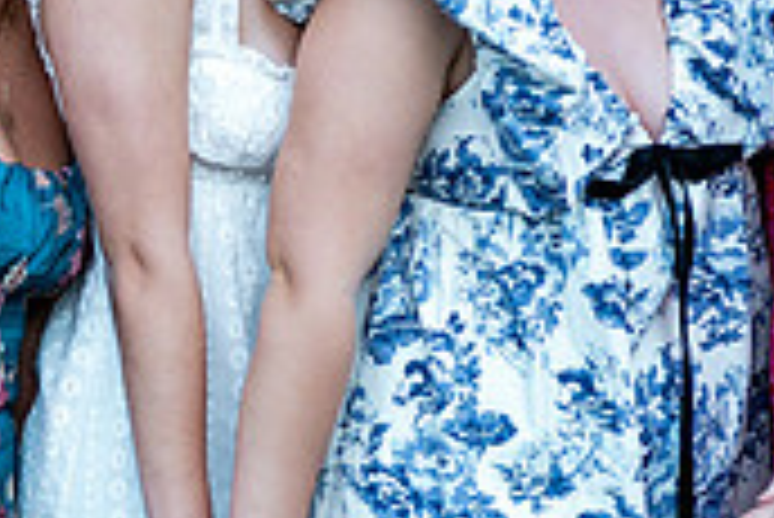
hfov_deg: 8.6
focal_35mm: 236
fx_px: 5078
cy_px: 164
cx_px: -198
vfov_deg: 5.8
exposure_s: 1/500
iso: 1250
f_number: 2.8
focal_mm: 70
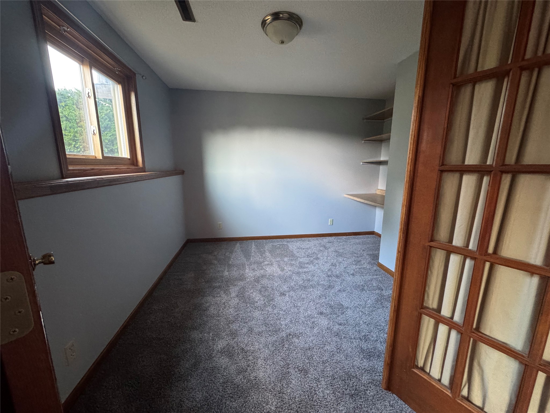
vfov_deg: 85.7
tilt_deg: -10.7
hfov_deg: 102.1
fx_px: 222
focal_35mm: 14
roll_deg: -0.8
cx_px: 275
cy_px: 206
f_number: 2.2
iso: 640
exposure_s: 1/60
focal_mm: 2.22
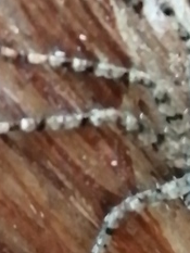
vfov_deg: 7.3
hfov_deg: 5.5
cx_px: 205
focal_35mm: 269
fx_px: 1967
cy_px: 46
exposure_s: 1/50
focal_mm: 3.46
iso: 500
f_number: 1.8
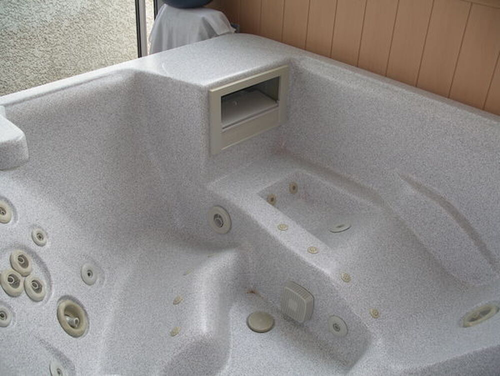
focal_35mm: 37
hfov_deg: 50.1
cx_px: 250
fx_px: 535
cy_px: 188
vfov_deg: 38.7
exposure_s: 1/125
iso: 80
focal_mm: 7.8
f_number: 3
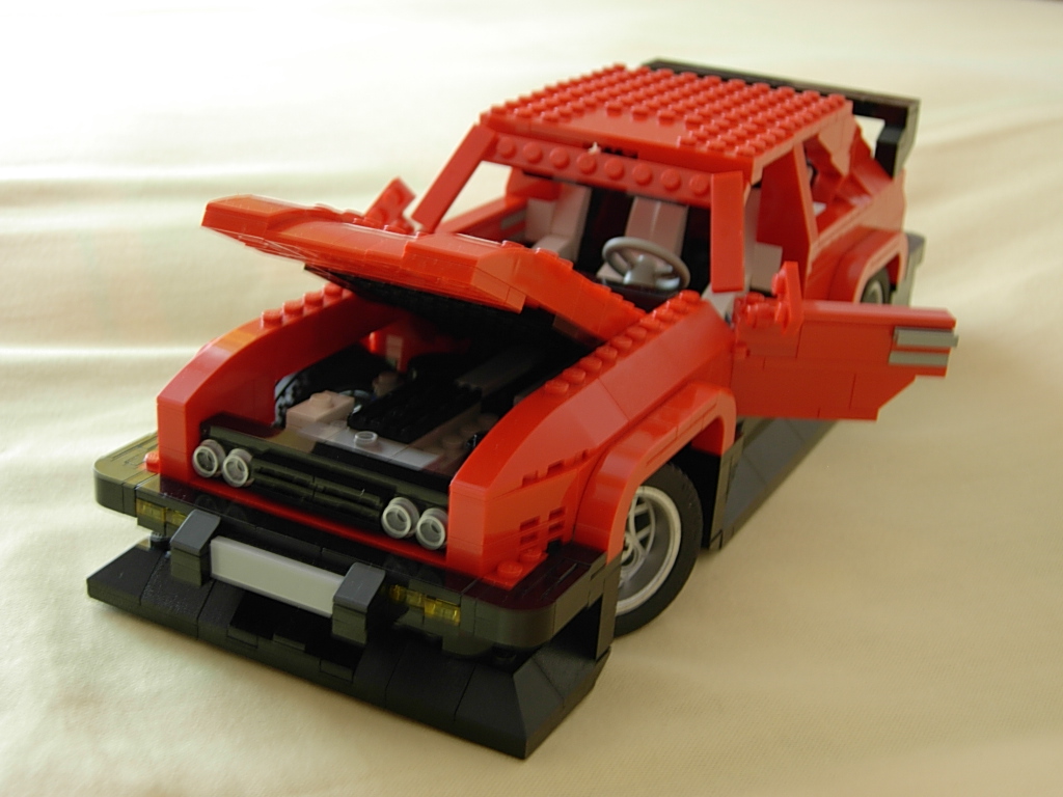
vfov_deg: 30.3
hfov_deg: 39.7
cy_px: 398
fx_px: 1474
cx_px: 532
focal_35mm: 48
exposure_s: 1/5.8
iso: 50
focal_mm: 10.1
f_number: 3.1
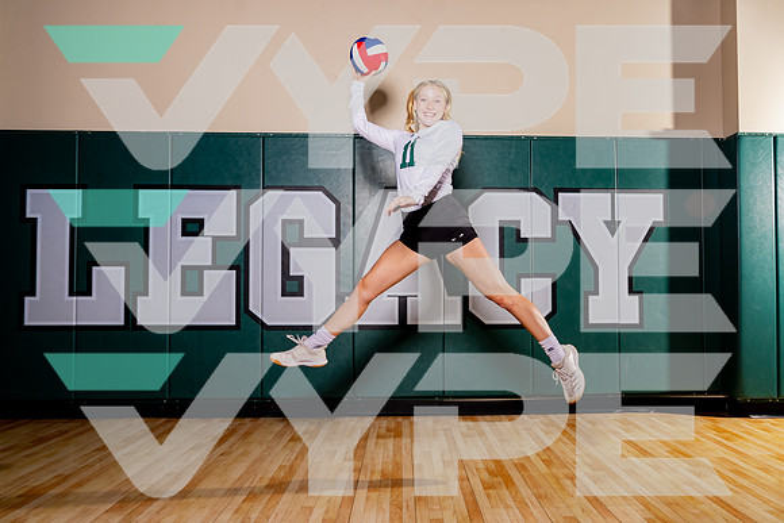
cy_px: 264
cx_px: 443
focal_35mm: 30
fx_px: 643
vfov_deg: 44.3
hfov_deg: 62.5
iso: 320
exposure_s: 1/640
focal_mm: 25
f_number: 5.6
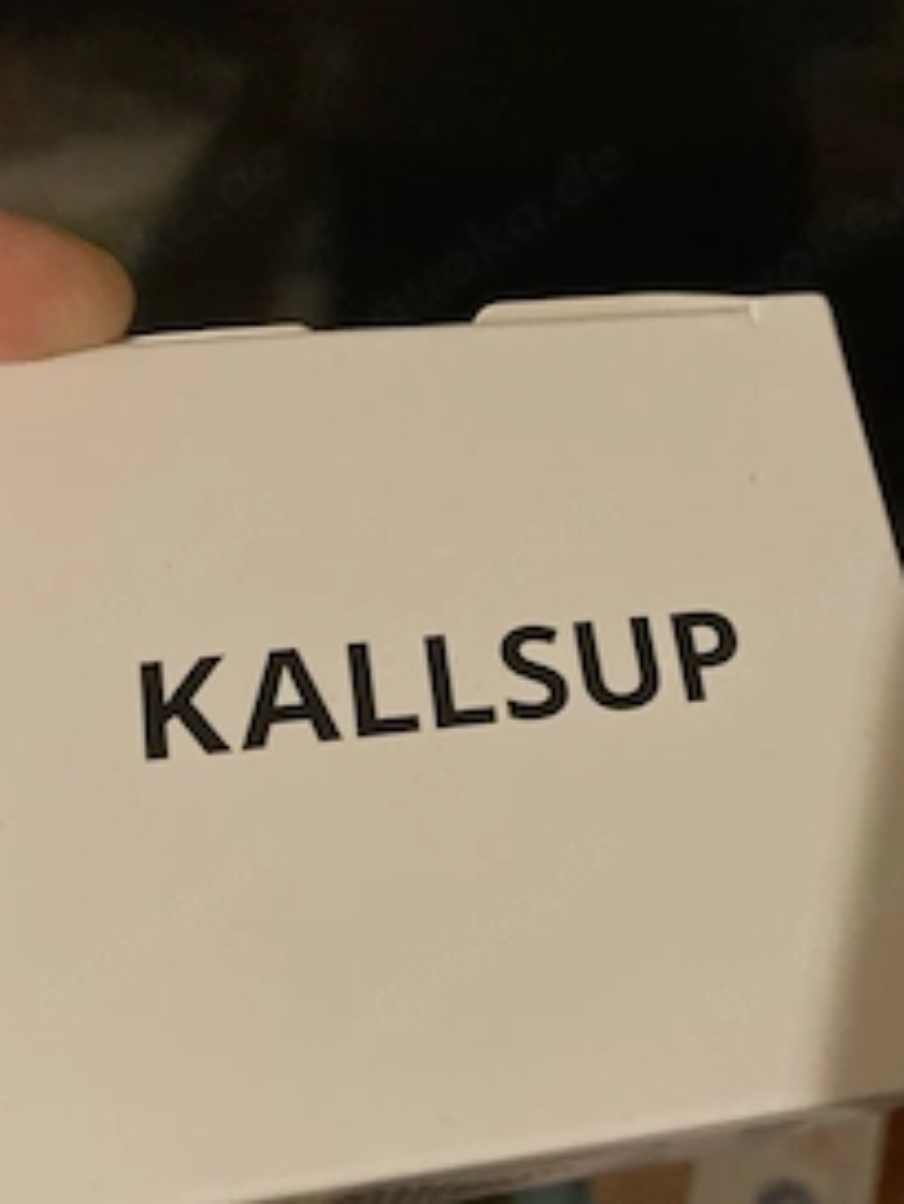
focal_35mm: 41
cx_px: 591
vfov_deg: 45.7
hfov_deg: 34.9
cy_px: 631
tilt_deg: -48.8
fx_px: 1427
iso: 640
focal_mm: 3.99
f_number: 1.8
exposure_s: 1/26
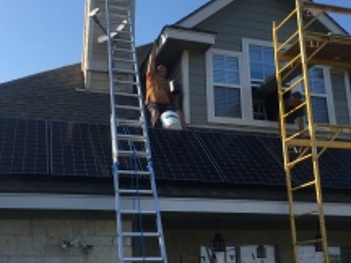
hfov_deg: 38.8
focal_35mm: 49
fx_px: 497
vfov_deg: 29.6
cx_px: 200
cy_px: 99
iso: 25
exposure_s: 1/777
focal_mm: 4.15
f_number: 2.2
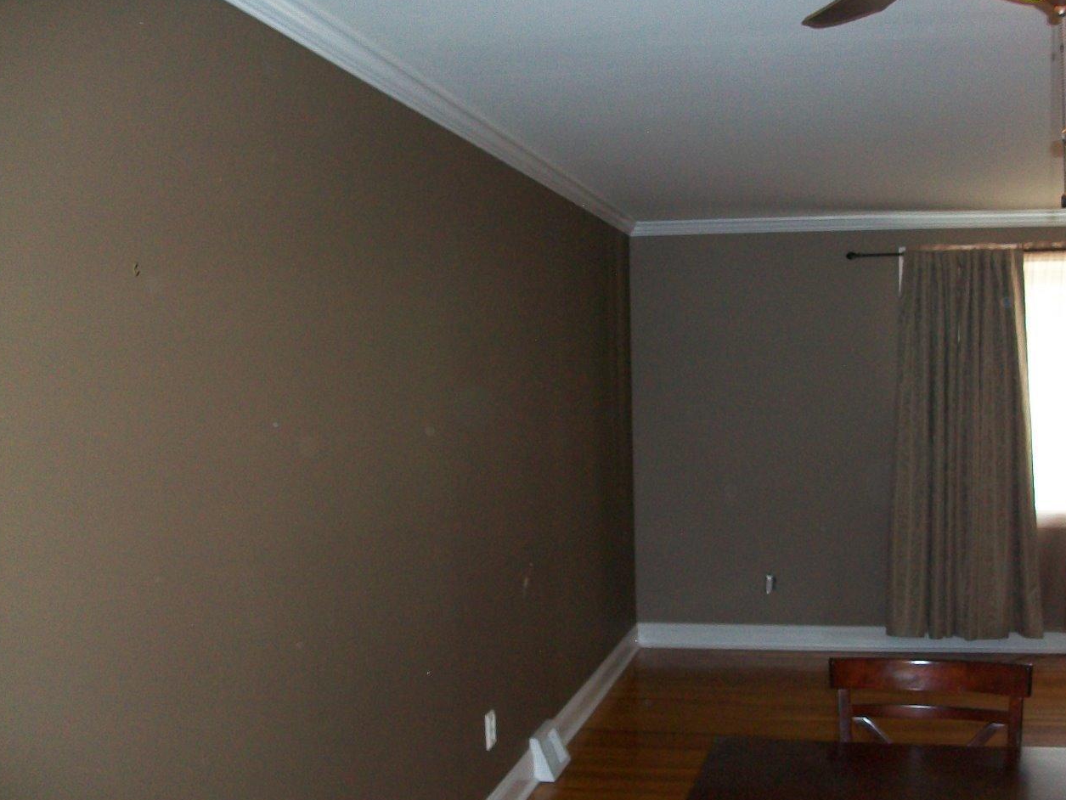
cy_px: 402
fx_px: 1201
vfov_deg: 36.8
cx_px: 589
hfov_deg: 47.8
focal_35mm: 39
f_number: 2.8
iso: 160
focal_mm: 5.7
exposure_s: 1/60
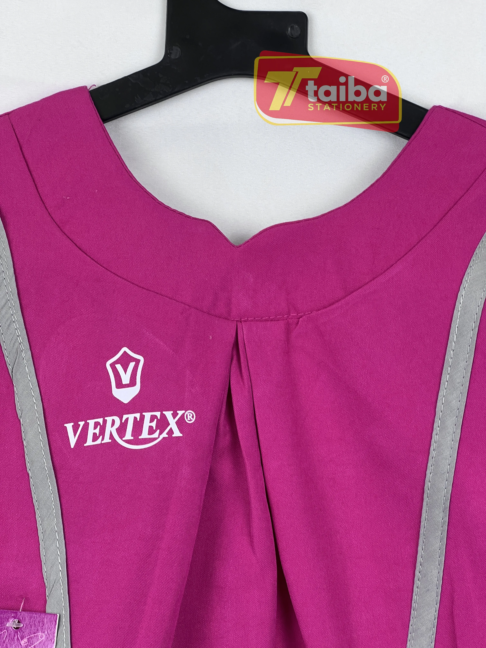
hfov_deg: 19.1
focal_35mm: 77
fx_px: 1441
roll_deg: -0.2
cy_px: 324
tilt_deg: +6.3
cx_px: 243
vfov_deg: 25.3
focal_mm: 9
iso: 64
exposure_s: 1/100
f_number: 2.8
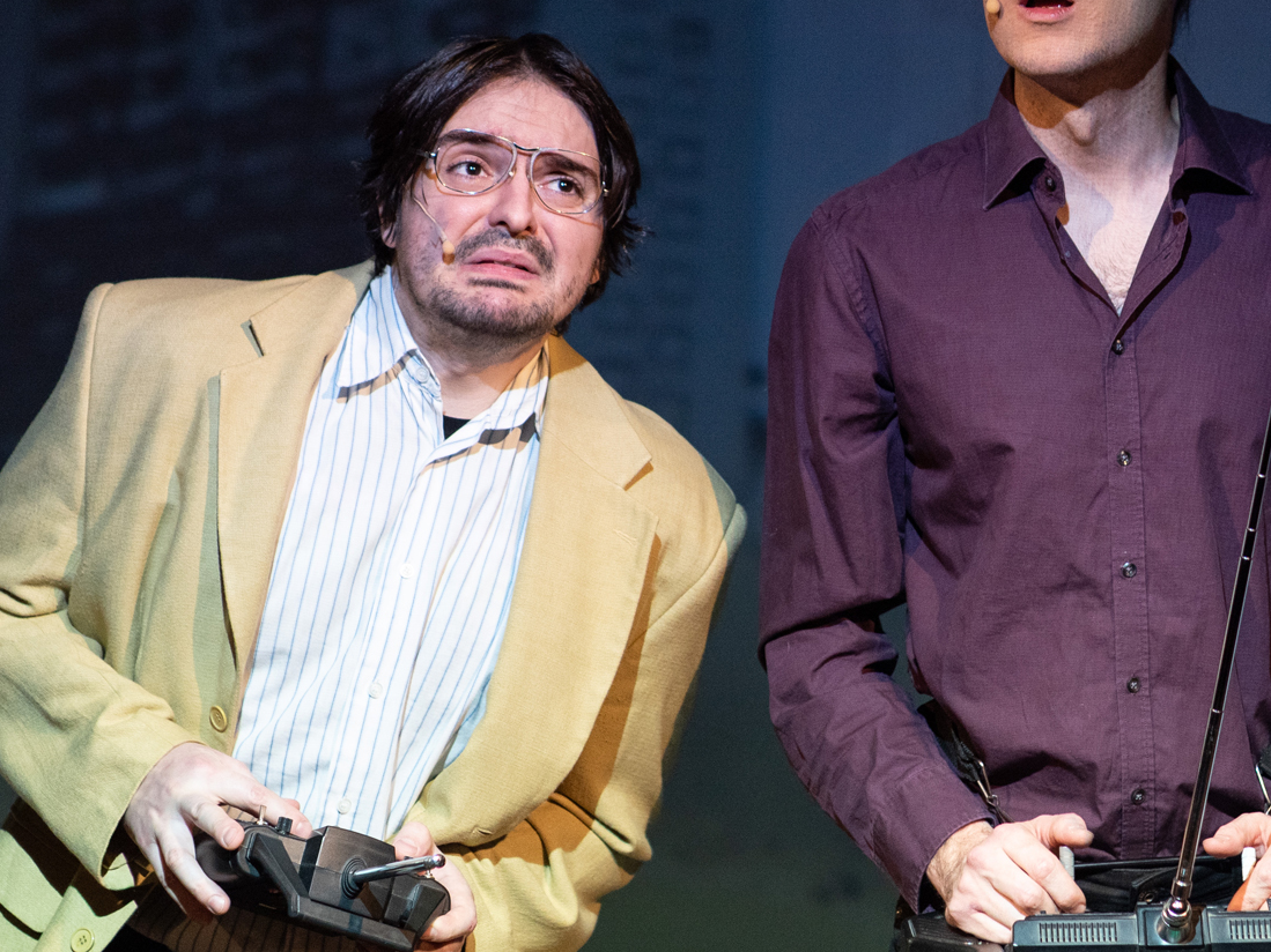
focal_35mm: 131
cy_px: 362
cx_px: 708
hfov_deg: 15.1
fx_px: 4809
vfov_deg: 11.3
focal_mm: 45
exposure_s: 1/160
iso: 500
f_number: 2
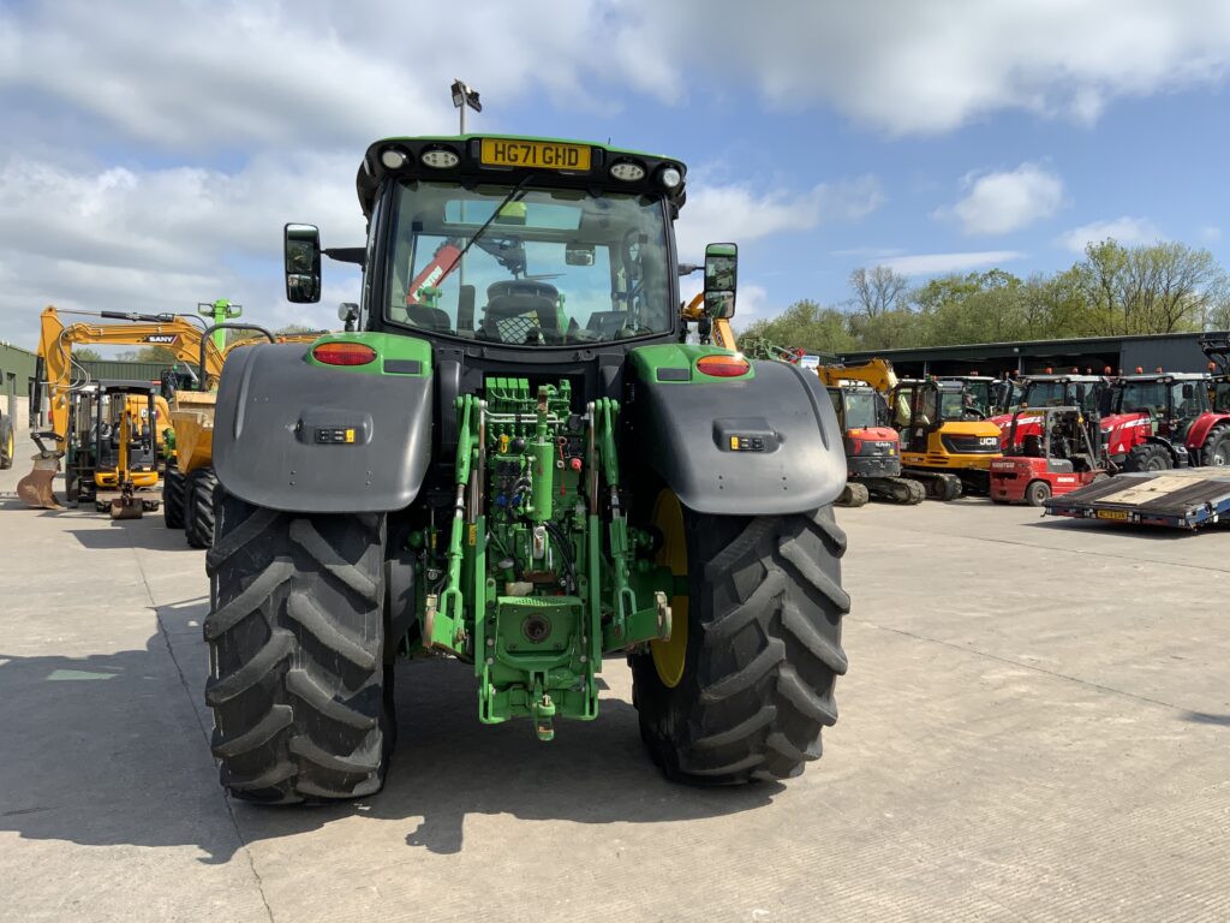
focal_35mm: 29
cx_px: 615
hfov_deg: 61.7
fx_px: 1030
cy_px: 462
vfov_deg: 48.2
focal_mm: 3
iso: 16
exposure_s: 1/1912
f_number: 1.8
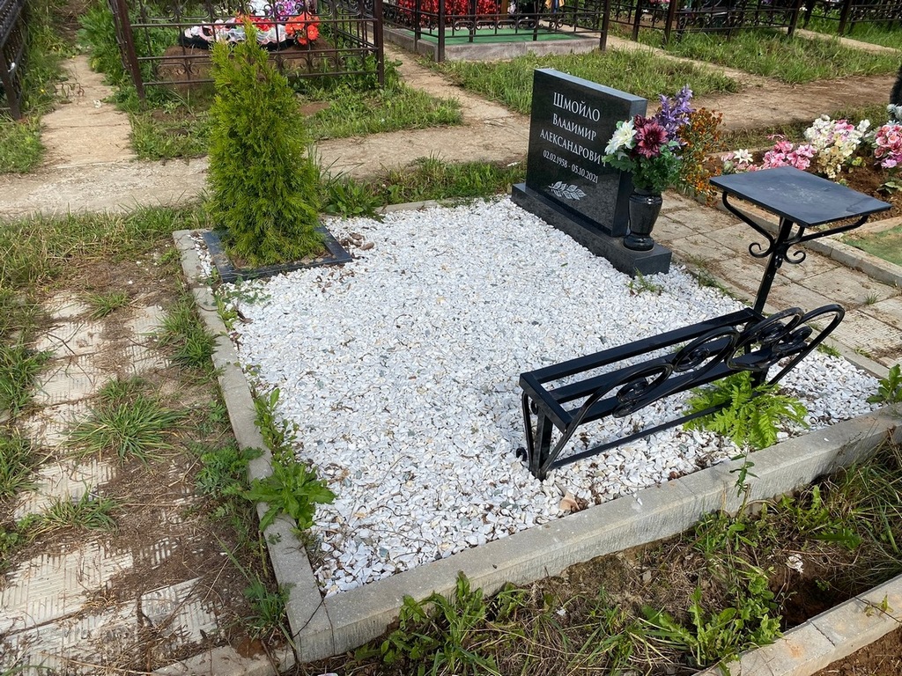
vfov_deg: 53.1
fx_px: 677
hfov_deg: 67.3
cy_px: 338
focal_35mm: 26
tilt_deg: -30.0
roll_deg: -2.5
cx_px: 451
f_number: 1.8
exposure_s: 1/3125
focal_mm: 4.25
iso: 32
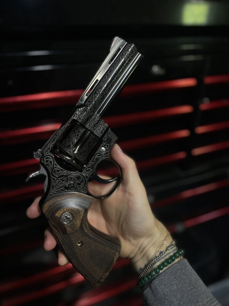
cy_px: 153
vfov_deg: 67.3
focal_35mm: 26
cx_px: 114
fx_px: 229
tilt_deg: -27.7
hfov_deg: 53.1
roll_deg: +0.2
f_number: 1.6
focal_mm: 5.1
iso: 250
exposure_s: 1/60
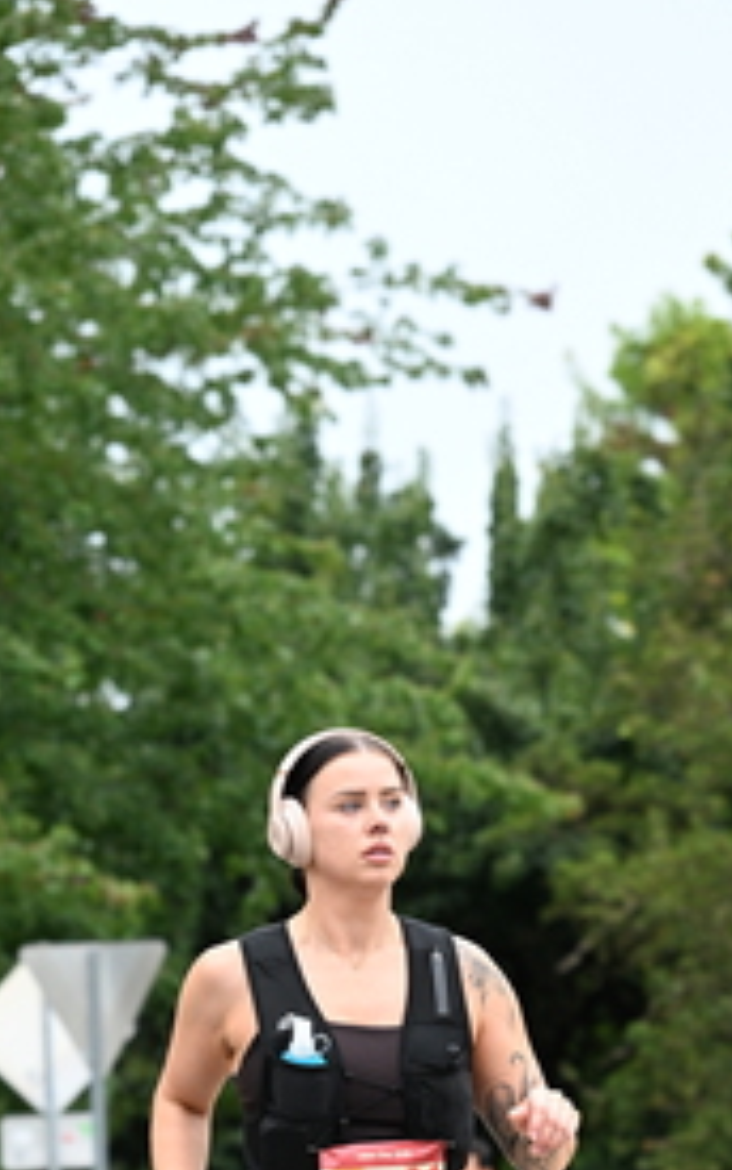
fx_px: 6763
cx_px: 274
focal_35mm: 212
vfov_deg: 9.8
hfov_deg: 6.2
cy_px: 1089
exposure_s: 1/640
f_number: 4
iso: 1600
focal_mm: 104
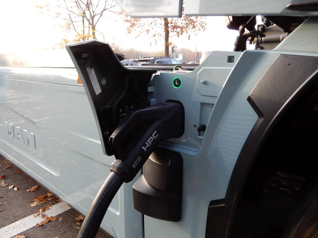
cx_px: 159
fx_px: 220
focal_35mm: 24
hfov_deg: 71.6
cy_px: 119
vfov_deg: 56.8
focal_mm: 4.3
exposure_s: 1/40
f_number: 3.4
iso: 80
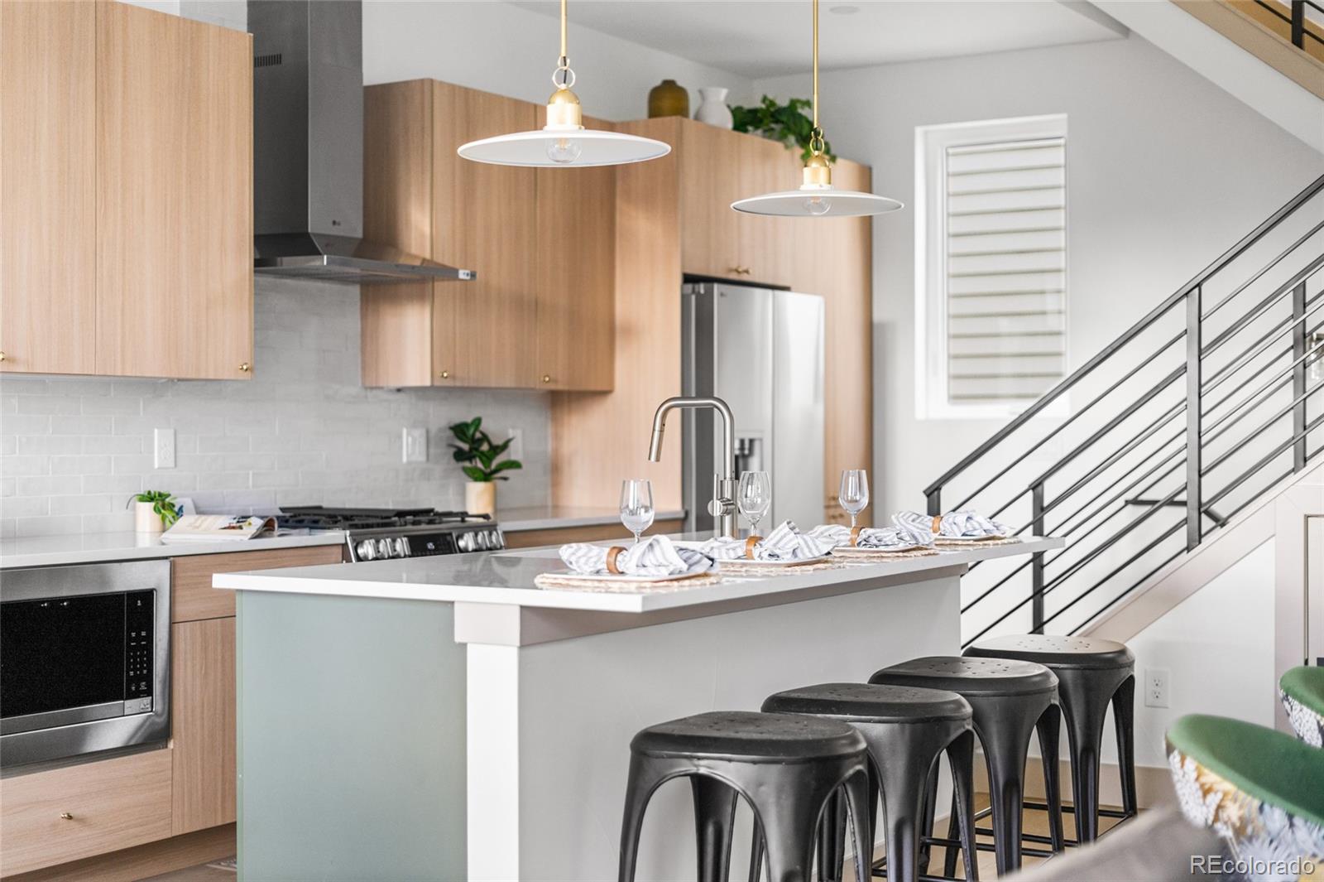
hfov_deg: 39.6
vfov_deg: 27.0
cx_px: 662
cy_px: 441
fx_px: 1838
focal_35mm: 50
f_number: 1.8
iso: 500
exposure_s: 1/60
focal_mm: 50
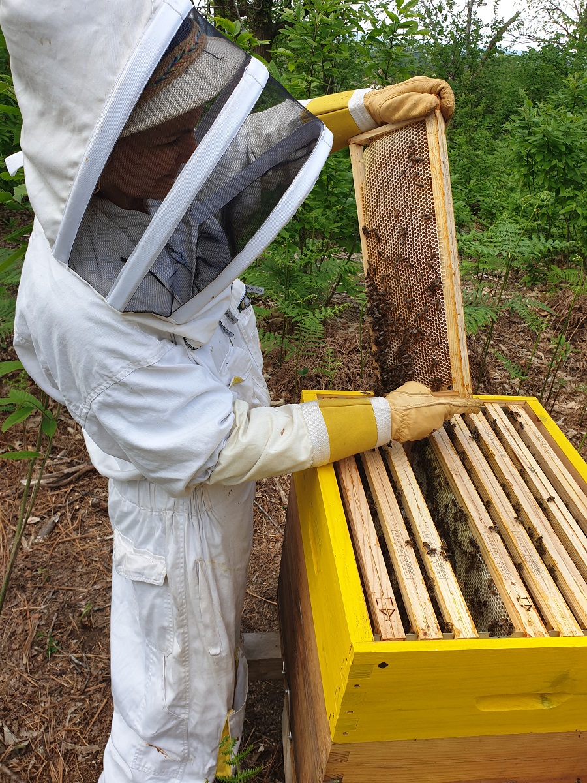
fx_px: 588
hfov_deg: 53.1
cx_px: 294
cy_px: 392
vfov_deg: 67.3
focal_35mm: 26
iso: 50
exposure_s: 1/352
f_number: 2.4
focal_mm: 4.3
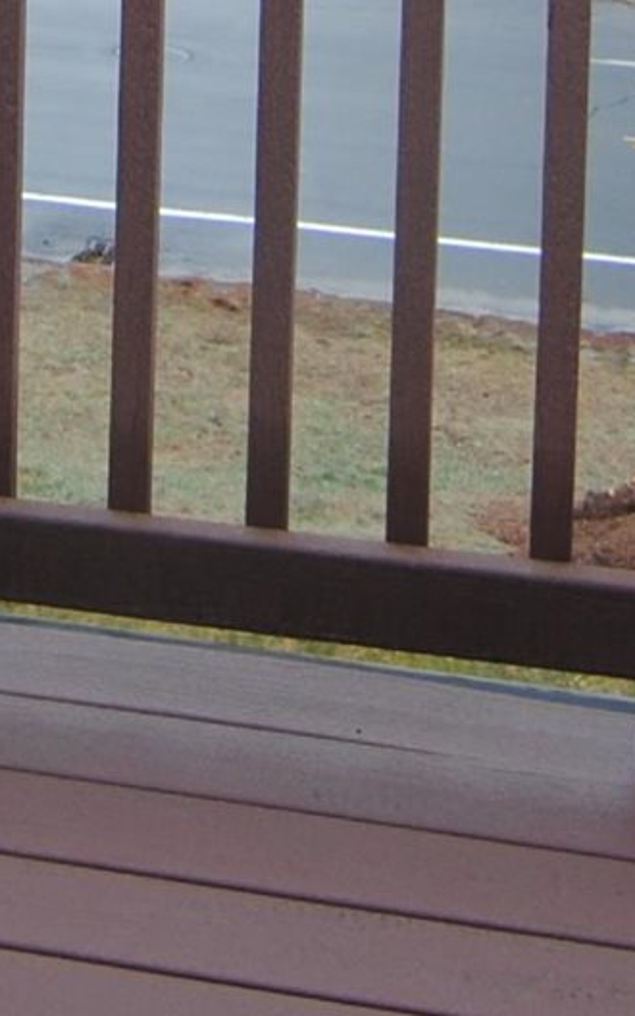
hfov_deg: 13.1
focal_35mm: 98
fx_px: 2713
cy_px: -454
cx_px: -65
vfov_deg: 19.0
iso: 100
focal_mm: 11
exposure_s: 1/125
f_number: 5.6
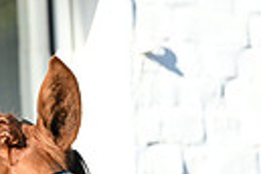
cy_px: 373
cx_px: 247
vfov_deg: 2.8
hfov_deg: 4.2
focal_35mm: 496
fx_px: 3596
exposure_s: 1/1600
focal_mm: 110
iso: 1100
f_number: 6.3
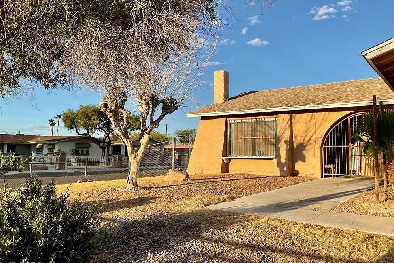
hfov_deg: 60.3
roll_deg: -0.9
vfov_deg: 42.3
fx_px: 339
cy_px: 120
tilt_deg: +5.6
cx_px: 201
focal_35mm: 31
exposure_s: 1/1377
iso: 16
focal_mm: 3
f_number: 1.8
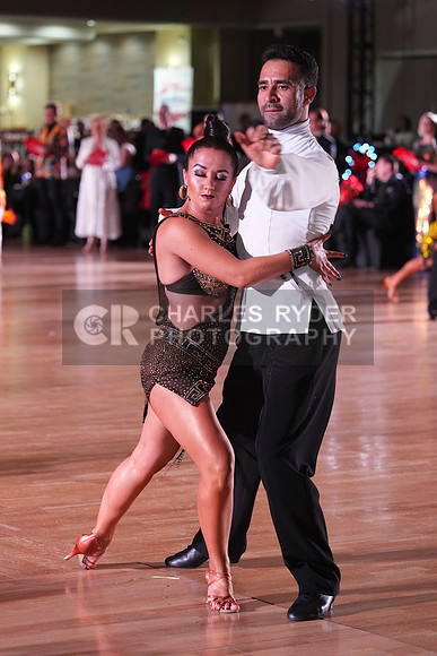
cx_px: 218
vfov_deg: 17.1
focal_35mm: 120
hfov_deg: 11.4
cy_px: 328
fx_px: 2184
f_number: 4.5
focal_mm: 120
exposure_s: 1/200
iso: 4000
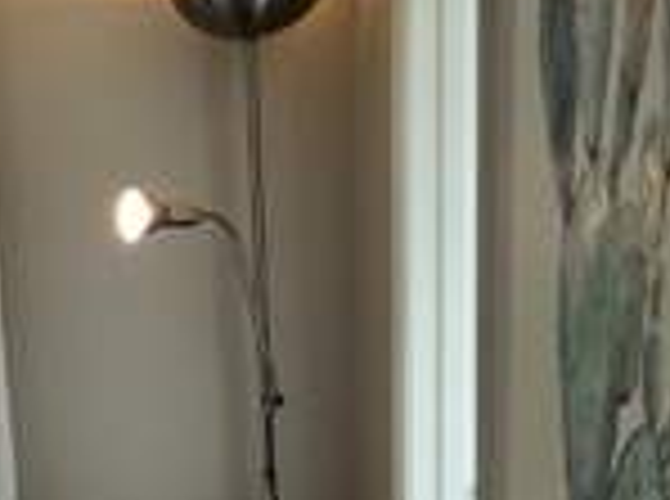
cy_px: 403
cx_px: -364
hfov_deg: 19.9
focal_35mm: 84
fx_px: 1622
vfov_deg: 17.3
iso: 64
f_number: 1.5
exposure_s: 1/120
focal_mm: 5.7
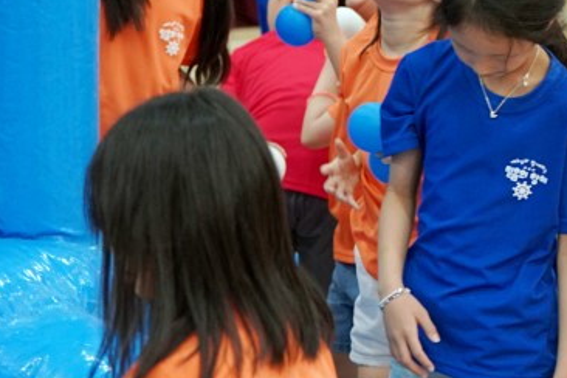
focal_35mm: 172
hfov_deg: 11.7
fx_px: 2709
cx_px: 666
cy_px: -74
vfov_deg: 7.9
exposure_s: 1/160
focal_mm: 70
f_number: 4
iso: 2500
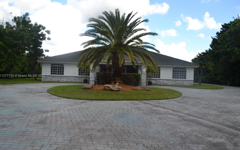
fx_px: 183
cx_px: 119
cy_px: 76
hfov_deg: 66.5
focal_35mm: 28
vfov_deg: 44.6
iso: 100
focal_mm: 18
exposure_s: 1/200
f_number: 6.3
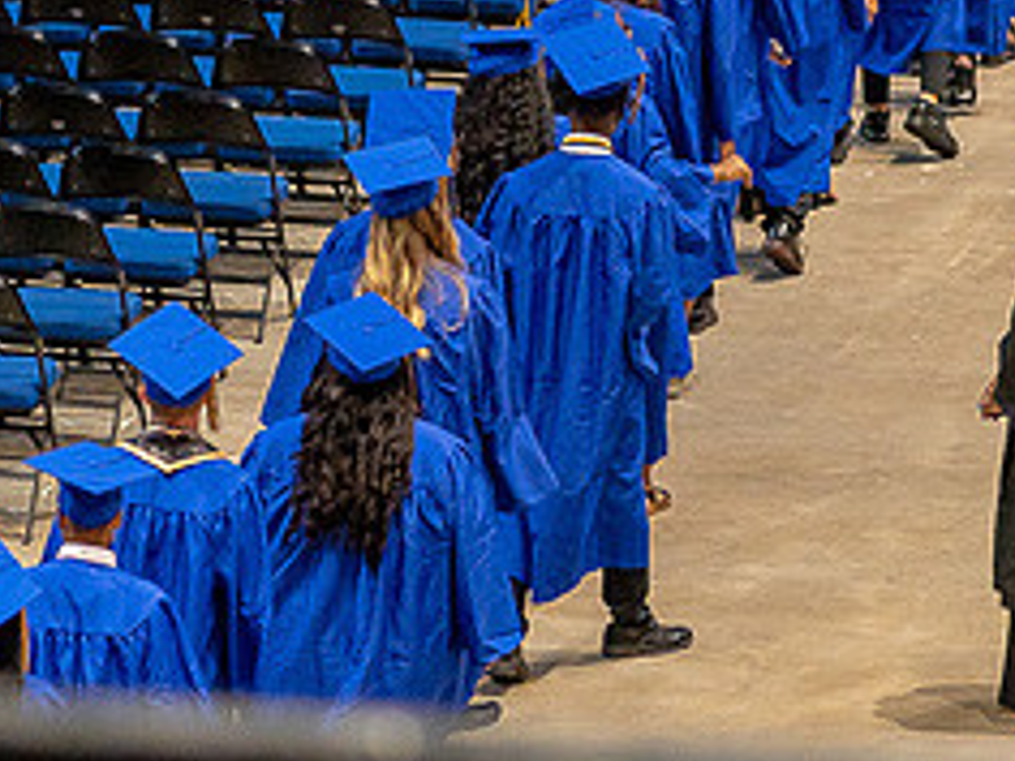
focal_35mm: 319
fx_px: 9354
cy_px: 193
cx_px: 503
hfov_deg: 6.2
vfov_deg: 4.7
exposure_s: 1/200
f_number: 5
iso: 1600
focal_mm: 135
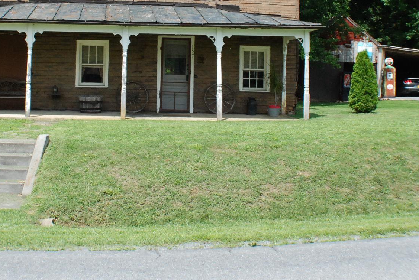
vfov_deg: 20.1
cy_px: 57
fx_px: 781
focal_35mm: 67
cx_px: 165
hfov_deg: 30.0
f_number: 14
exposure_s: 1/640
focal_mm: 26
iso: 1000
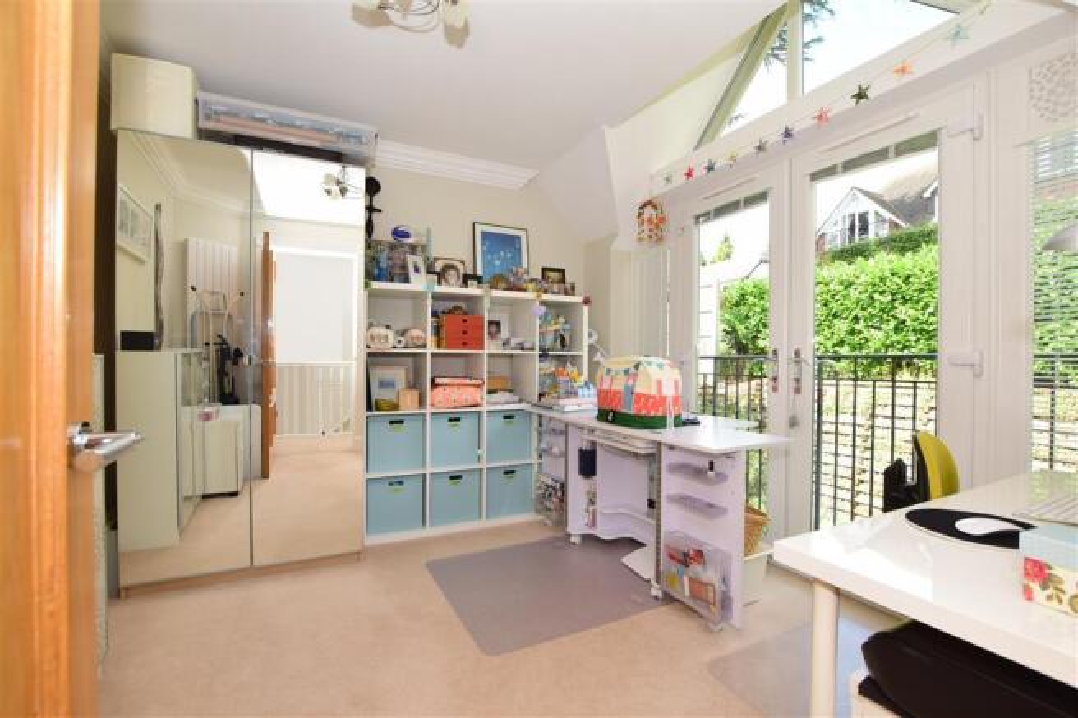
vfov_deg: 77.3
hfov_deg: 100.4
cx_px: 539
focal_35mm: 15
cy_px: 359
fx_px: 449
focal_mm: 10
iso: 400
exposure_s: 1/100
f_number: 7.1
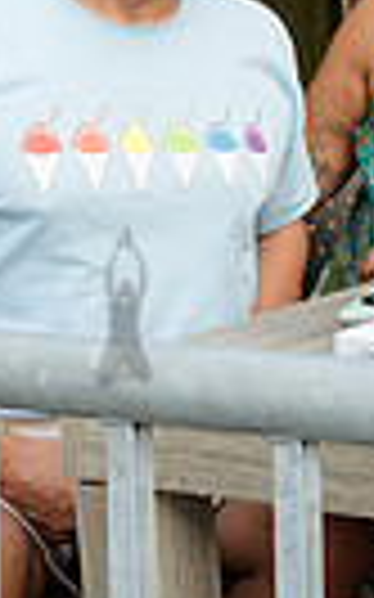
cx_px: 703
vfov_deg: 19.2
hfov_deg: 11.3
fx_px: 1747
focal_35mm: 107
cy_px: 88
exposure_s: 1/80
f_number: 4.5
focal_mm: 24
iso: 500
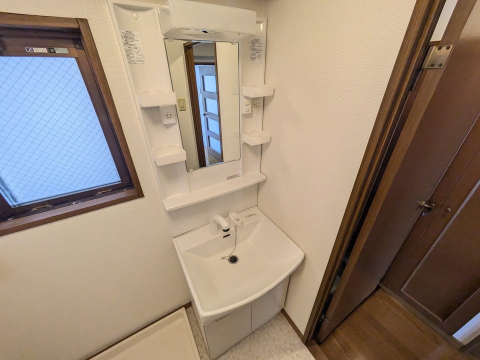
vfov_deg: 85.7
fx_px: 194
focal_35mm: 14
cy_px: 180
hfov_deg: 102.1
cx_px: 240
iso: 207
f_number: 2.2
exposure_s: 1/60
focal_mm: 1.83
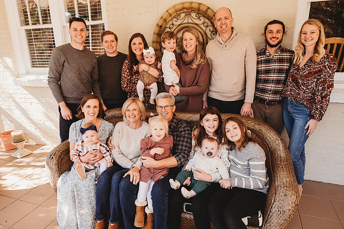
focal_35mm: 24
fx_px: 229
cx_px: 172
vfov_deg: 53.2
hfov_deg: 73.7
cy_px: 114
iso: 250
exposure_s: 1/200
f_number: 4.5
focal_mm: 24
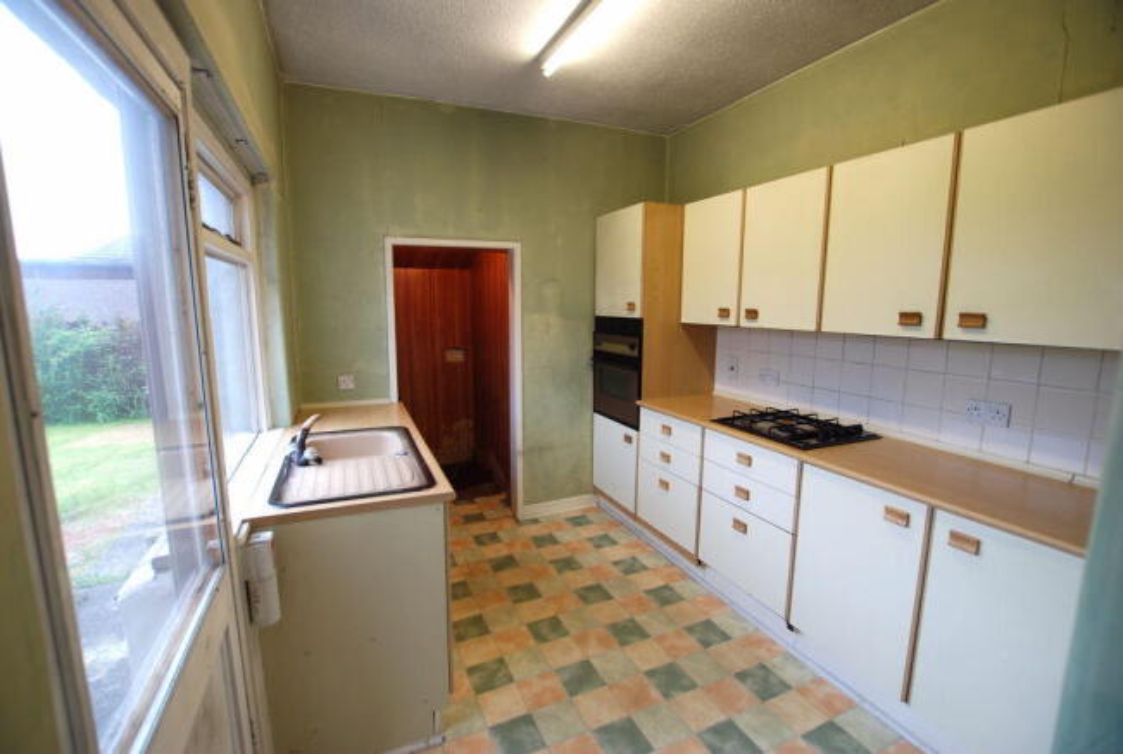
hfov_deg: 100.3
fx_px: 469
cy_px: 377
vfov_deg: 77.6
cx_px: 562
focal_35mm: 15
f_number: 3.5
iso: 250
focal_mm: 10
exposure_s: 1/30
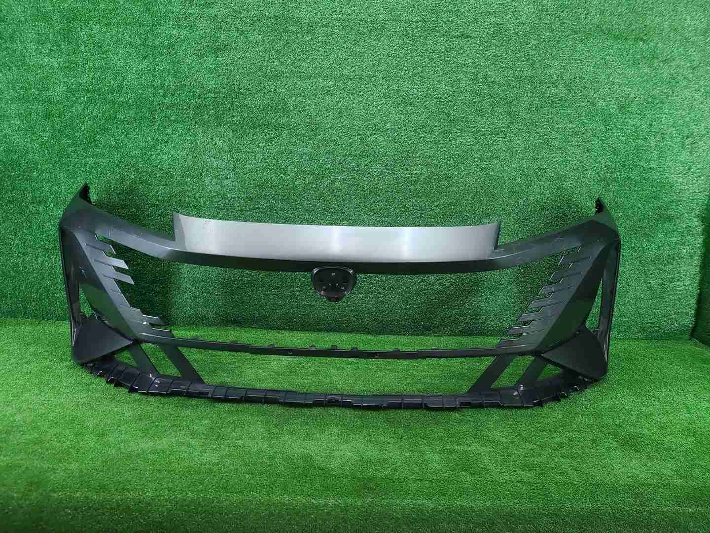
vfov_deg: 53.1
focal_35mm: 26
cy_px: 266
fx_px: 533
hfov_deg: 67.3
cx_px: 355
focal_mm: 5.4
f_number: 1.8
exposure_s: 1/50
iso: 159
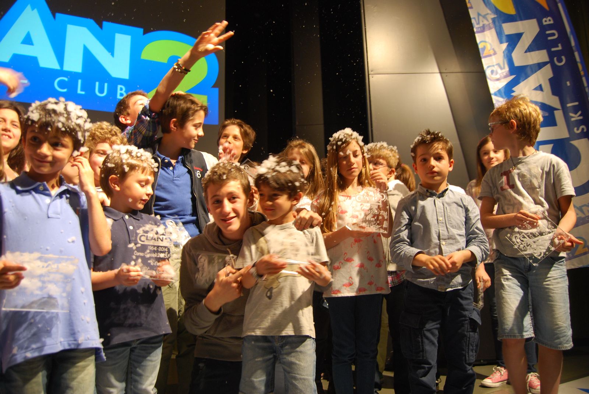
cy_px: 197
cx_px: 294
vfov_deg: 48.0
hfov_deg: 67.3
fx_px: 442
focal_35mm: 27
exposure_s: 1/30
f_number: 3.5
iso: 360
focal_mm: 18
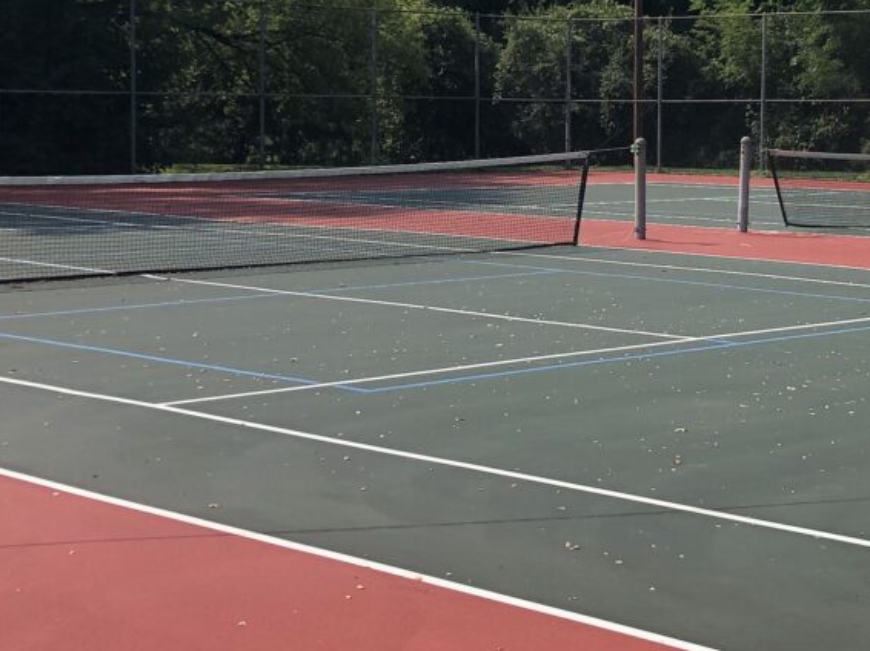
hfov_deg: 25.4
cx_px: 647
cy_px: 161
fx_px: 1909
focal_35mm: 76
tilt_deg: -1.9
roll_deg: -0.9
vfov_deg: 19.2
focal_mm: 4
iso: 20
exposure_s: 1/1656
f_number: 1.8
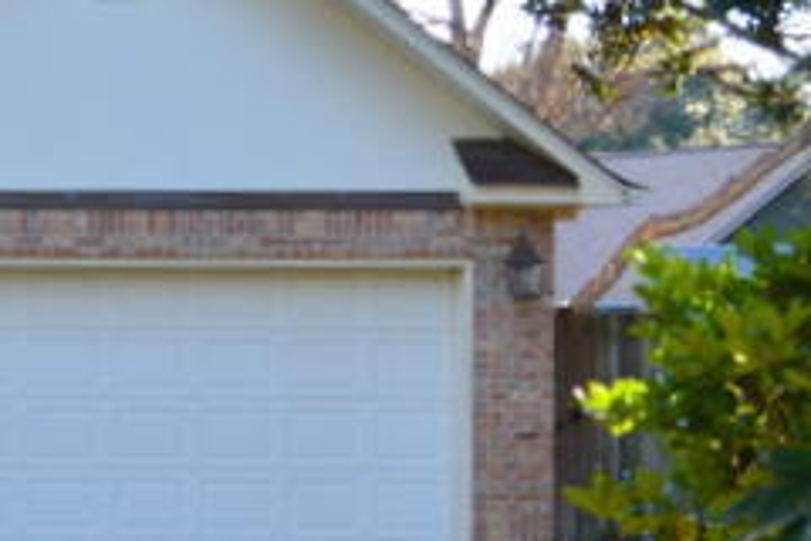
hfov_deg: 14.4
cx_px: -514
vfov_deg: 10.5
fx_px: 2928
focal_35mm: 130
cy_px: 270
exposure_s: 1/125
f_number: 9
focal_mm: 26
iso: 400
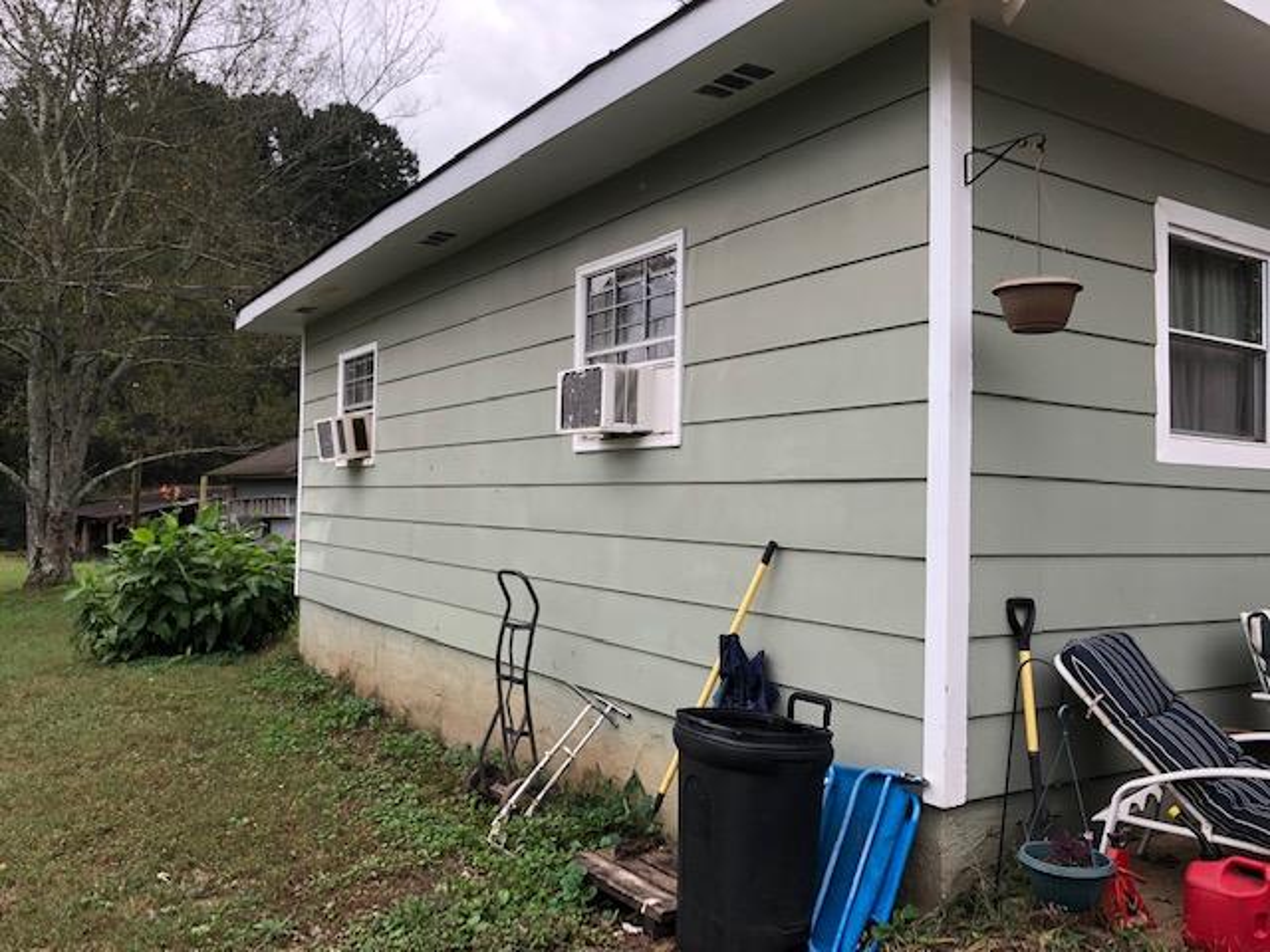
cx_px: 635
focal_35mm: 28
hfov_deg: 63.4
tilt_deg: +1.4
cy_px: 476
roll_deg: -2.4
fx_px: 1027
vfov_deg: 49.7
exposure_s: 1/120
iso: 32
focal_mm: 3.99
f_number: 1.8
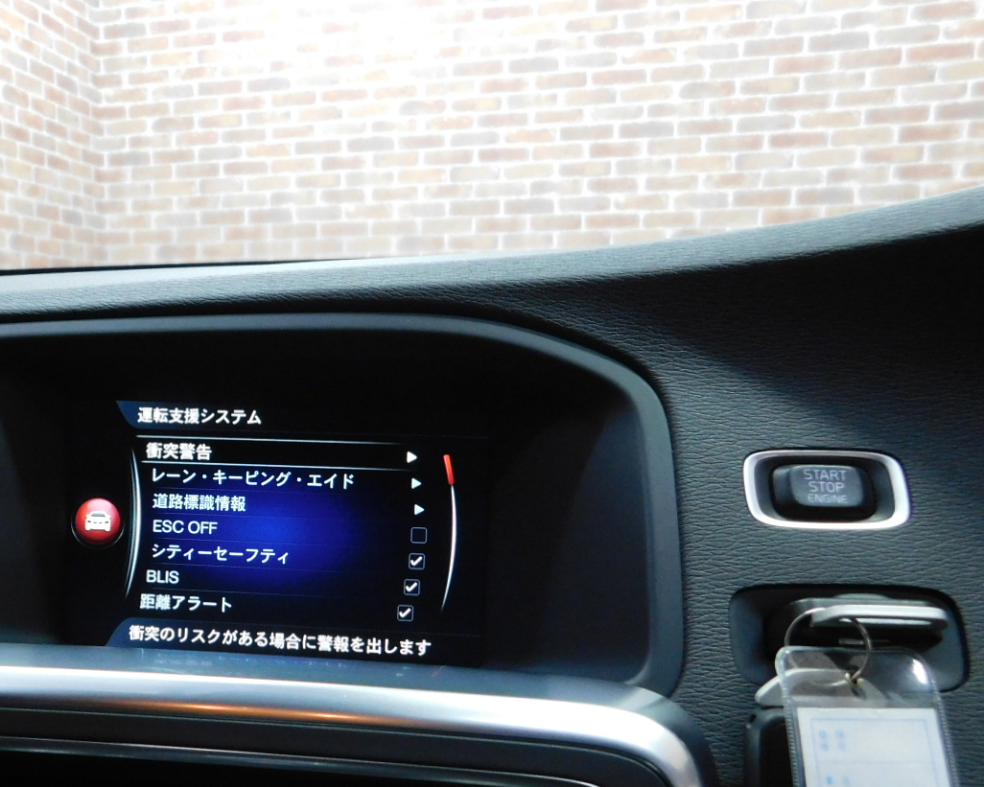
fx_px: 1019
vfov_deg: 41.7
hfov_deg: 49.7
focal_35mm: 35
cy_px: 525
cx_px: 264
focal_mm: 4
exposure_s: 1/30
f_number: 3
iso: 400
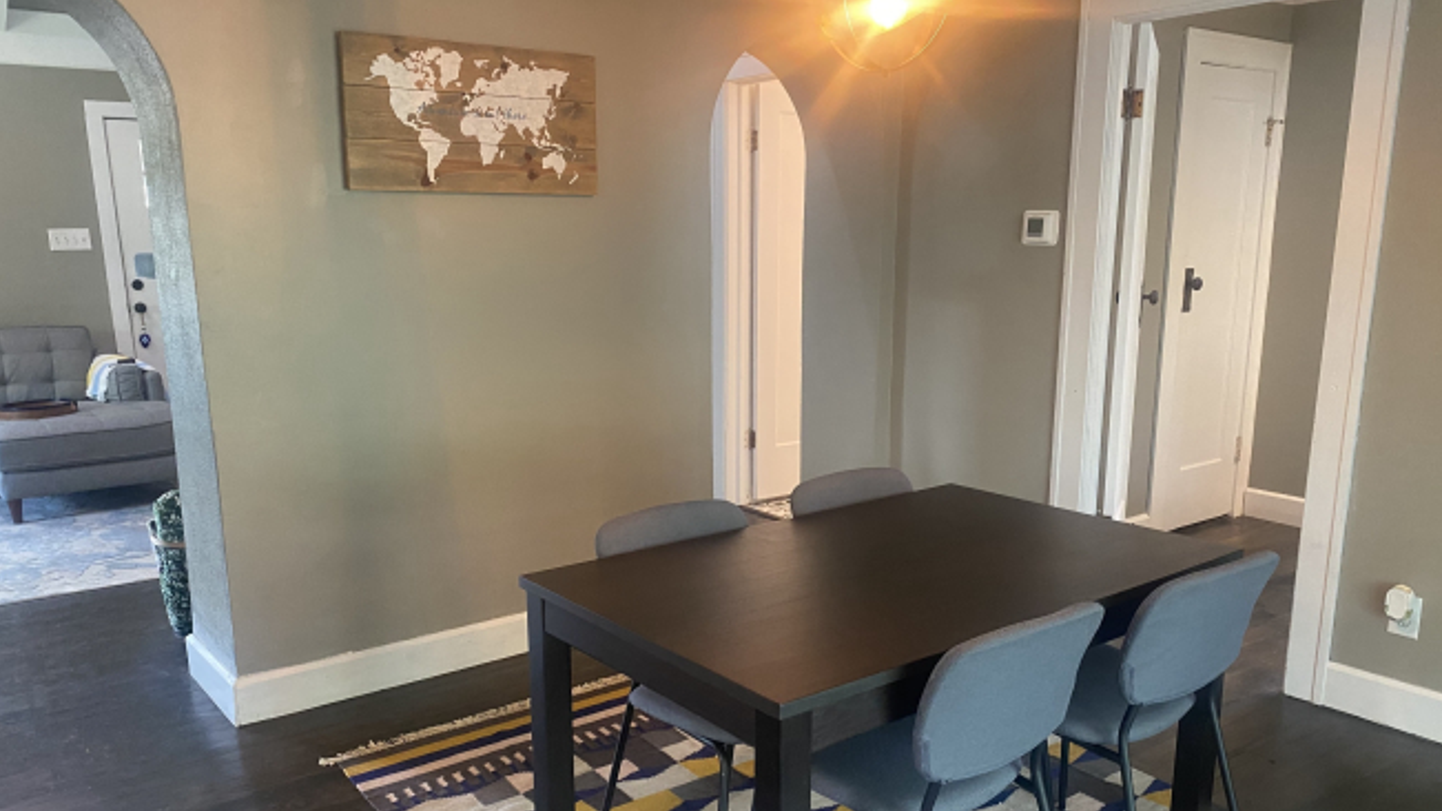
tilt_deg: -12.6
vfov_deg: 40.0
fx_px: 1109
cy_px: 494
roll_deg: +0.9
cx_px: 714
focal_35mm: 29
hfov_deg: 66.1
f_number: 1.8
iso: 320
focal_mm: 4.25
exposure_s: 1/60
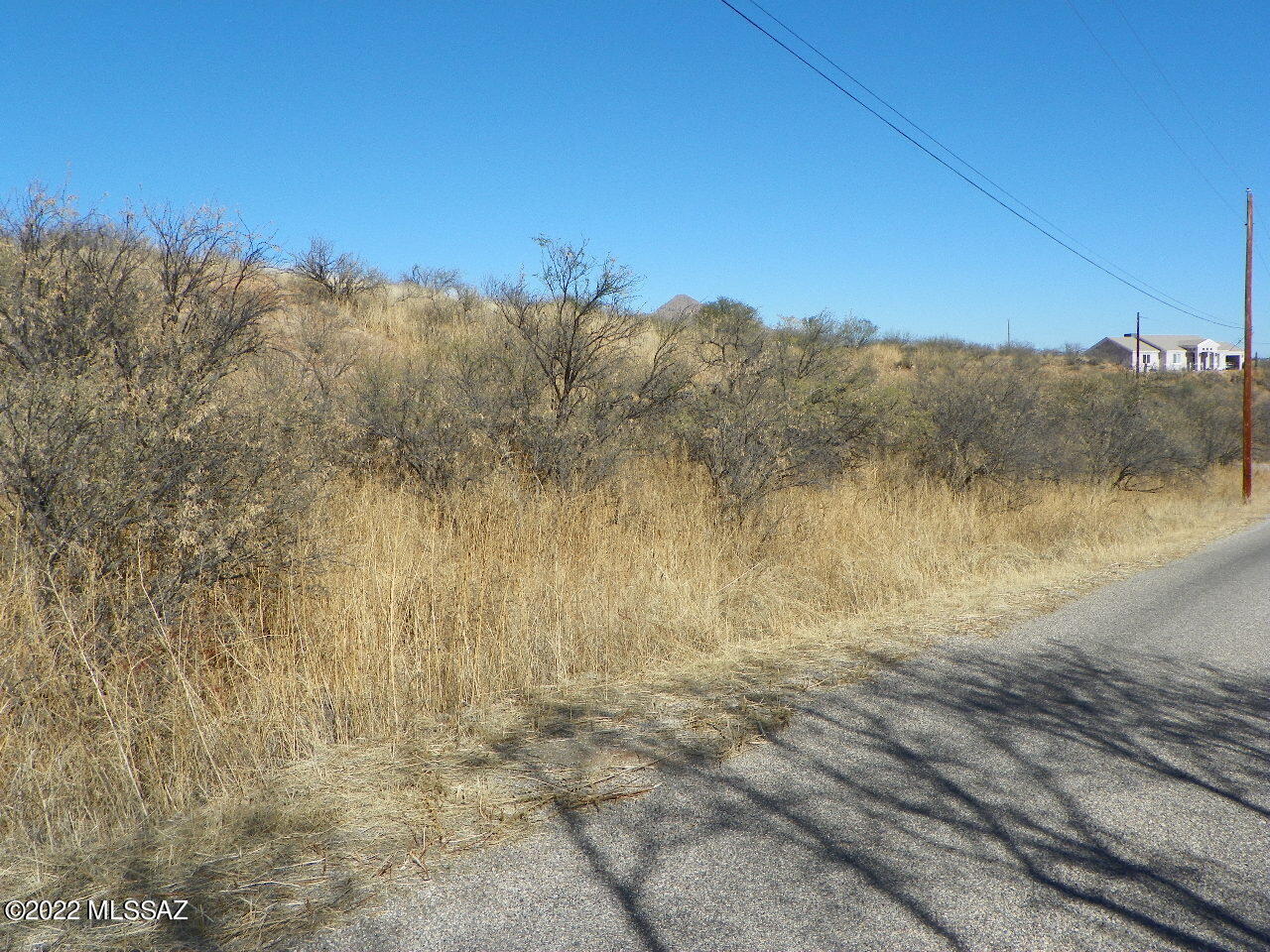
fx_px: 1211
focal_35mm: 33
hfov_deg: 55.4
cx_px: 635
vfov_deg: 42.9
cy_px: 476
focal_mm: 5.9
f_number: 5.6
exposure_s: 1/400
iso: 64
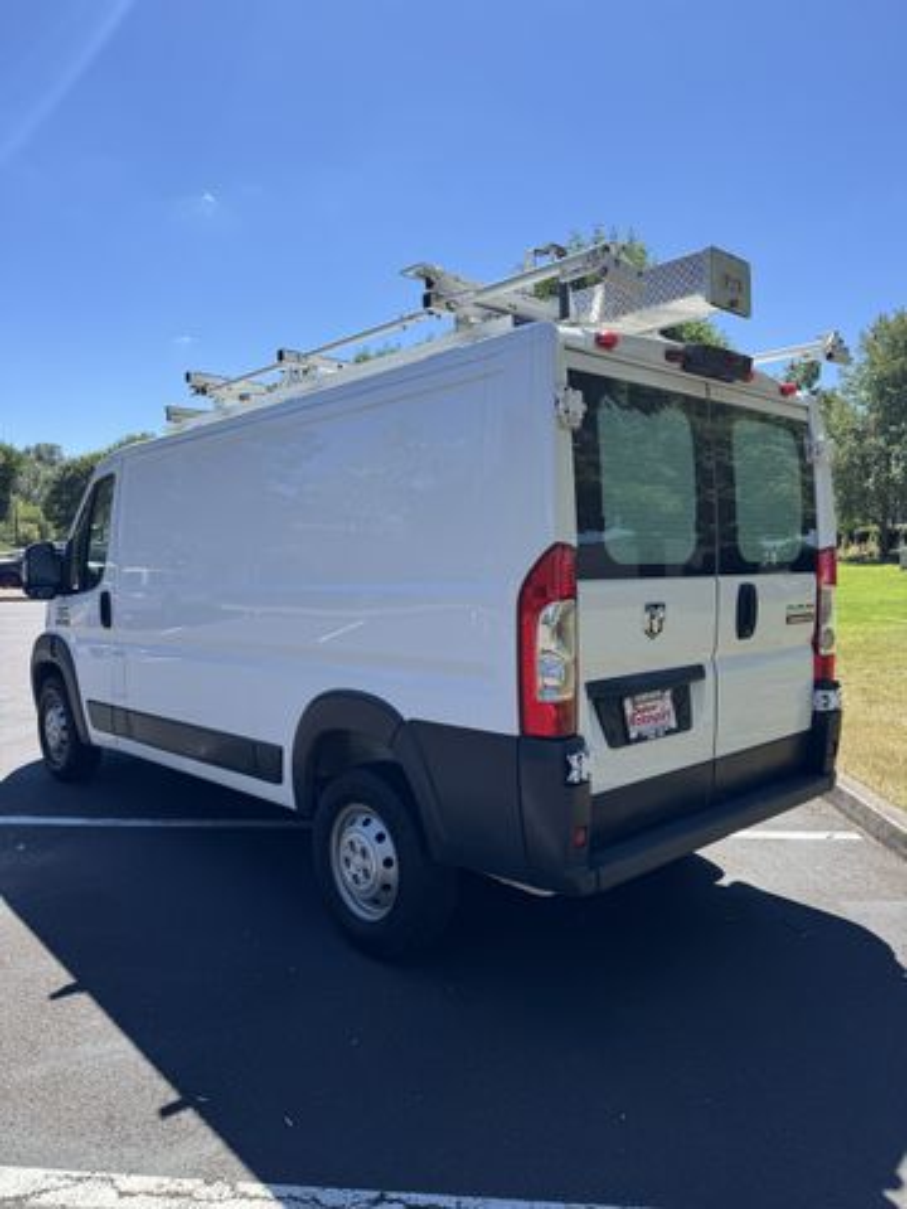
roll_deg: +0.0
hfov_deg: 56.8
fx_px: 838
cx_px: 454
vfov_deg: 71.6
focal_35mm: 24
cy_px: 604
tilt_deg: -5.2
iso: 80
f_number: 1.78
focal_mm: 6.76
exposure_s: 1/2959
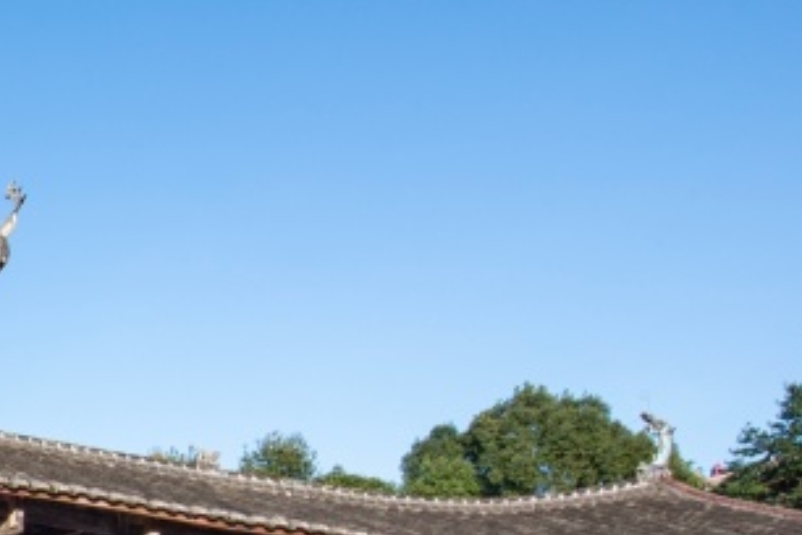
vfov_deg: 25.0
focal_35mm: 49
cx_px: -432
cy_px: 629
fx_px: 1092
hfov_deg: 26.9
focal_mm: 15
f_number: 13
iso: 160
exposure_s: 1/80
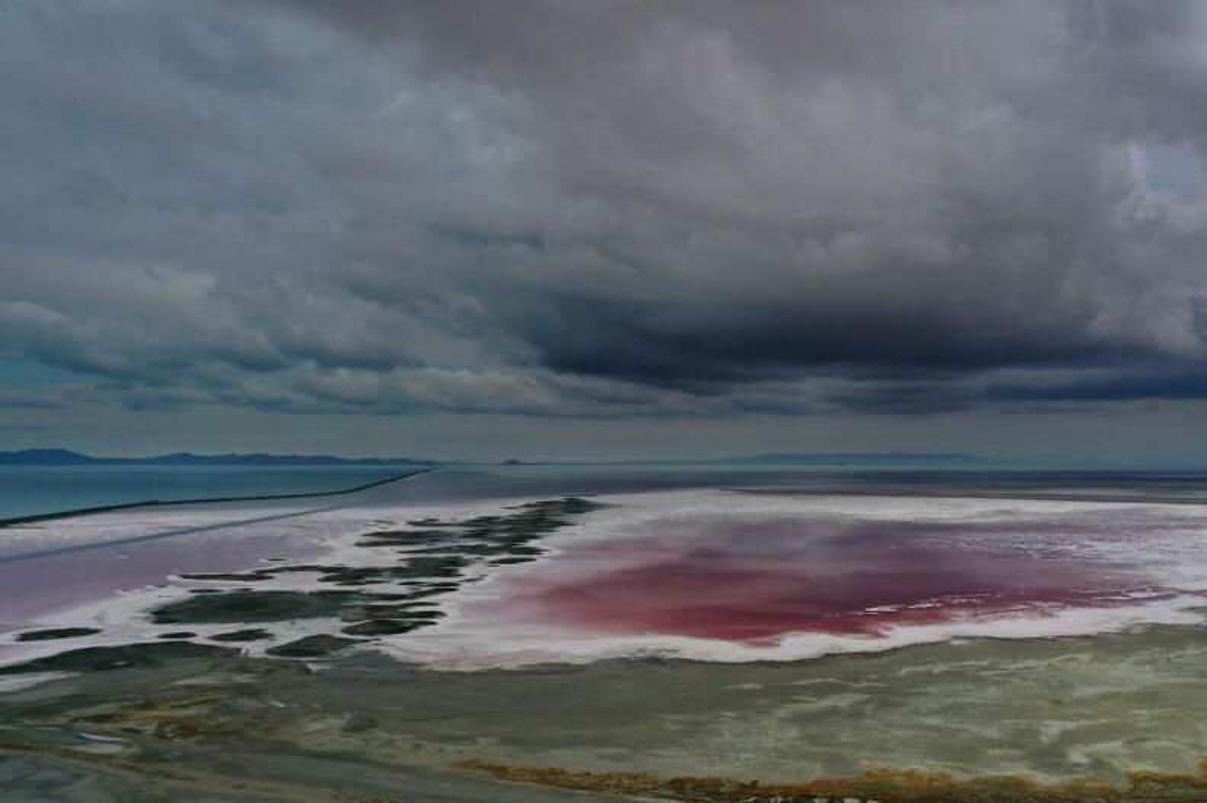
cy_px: 402
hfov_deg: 65.5
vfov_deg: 46.3
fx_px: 938
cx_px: 604
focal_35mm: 28
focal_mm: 10.26
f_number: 7.1
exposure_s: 1/1000
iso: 100
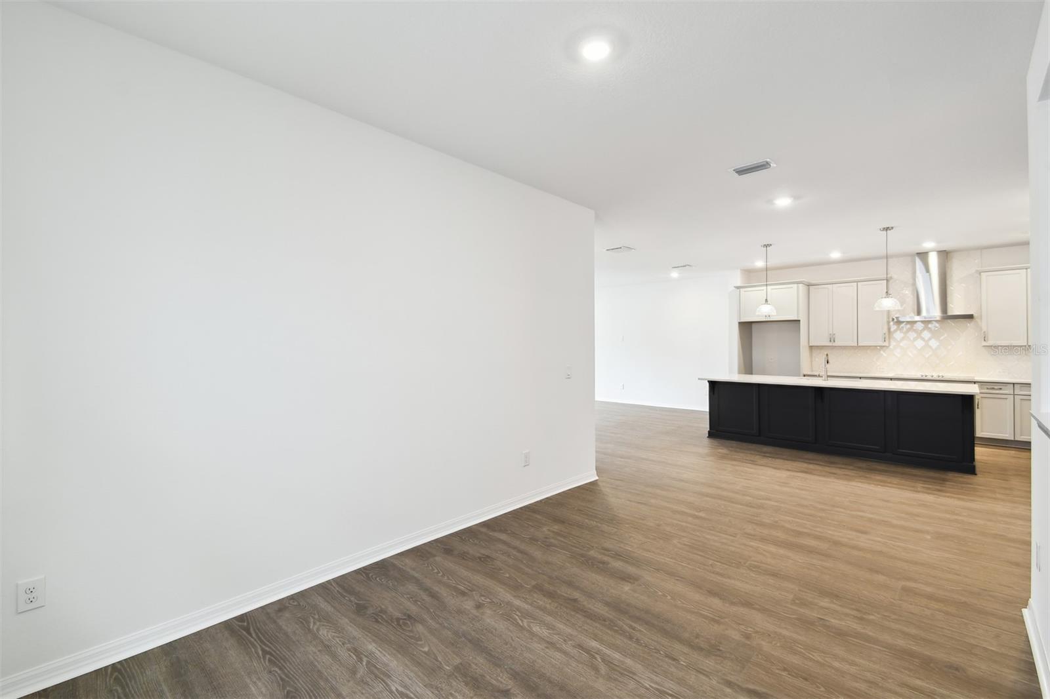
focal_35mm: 15
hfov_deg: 100.4
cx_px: 525
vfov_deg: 77.3
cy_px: 350
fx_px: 437
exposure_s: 1/10
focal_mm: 10
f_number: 7.1
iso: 100
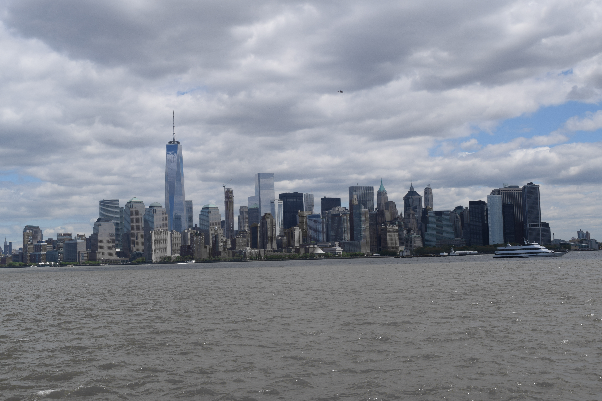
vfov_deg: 30.8
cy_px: 200
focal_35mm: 44
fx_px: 727
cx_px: 301
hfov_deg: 45.0
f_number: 13
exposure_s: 1/640
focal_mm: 29
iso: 200
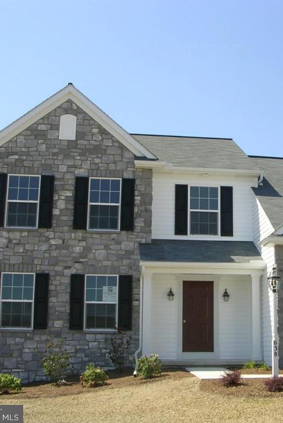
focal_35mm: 54
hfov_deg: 24.5
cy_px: 211
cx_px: 242
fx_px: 636
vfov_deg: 36.9
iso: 50
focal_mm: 5.8
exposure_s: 1/252
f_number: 5.6
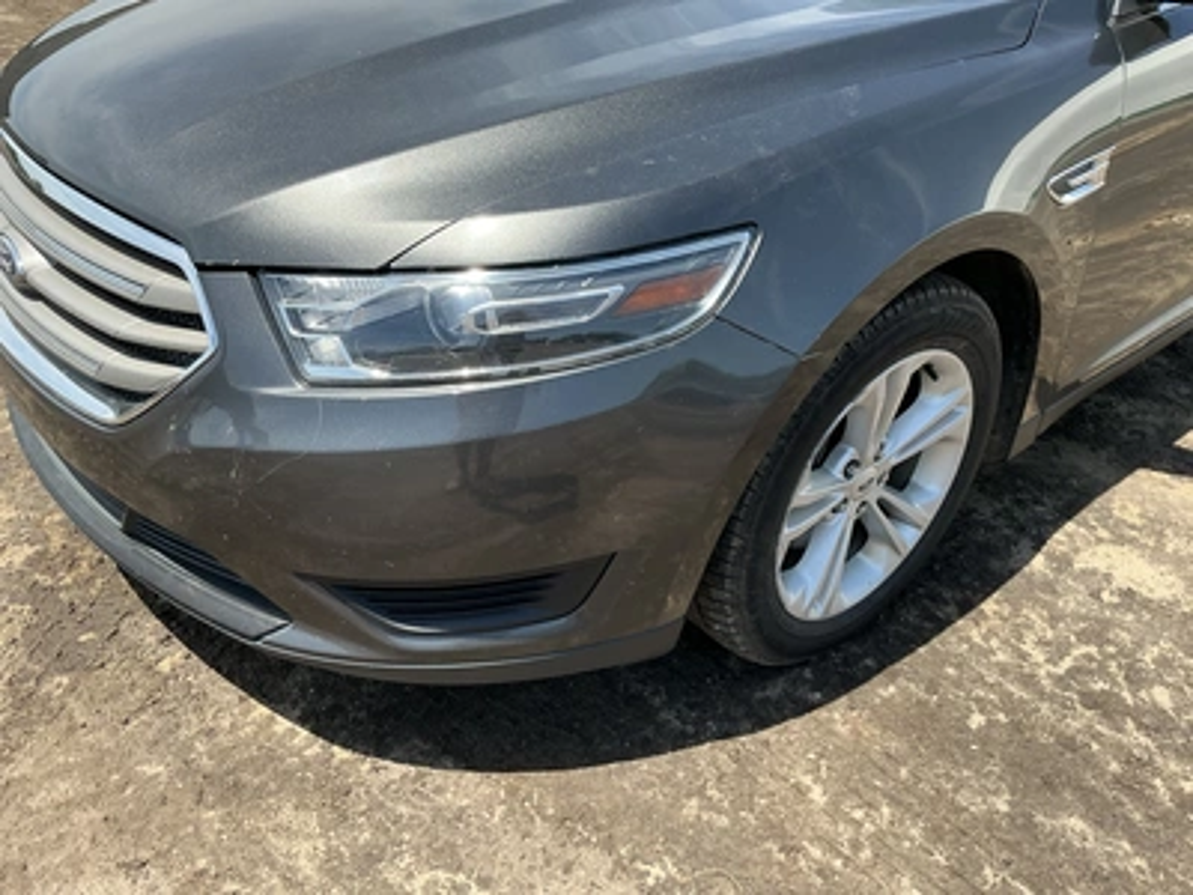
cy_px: 448
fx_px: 965
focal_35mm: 28
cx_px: 596
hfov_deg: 63.4
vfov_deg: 49.7
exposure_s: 1/749
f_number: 1.8
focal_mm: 3
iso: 25
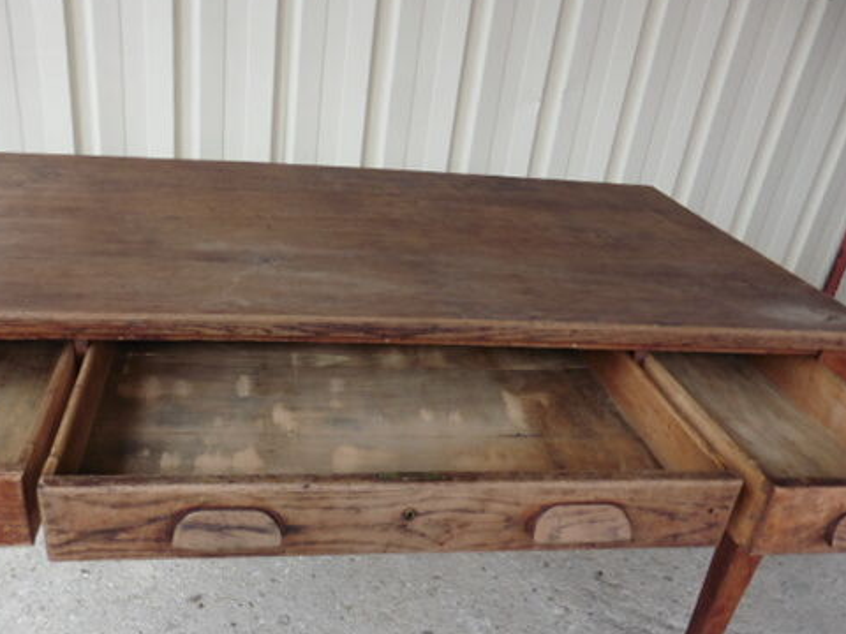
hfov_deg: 56.4
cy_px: 398
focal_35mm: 32
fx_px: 782
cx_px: 344
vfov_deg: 43.8
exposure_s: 1/100
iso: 100
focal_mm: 4.3
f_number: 3.3
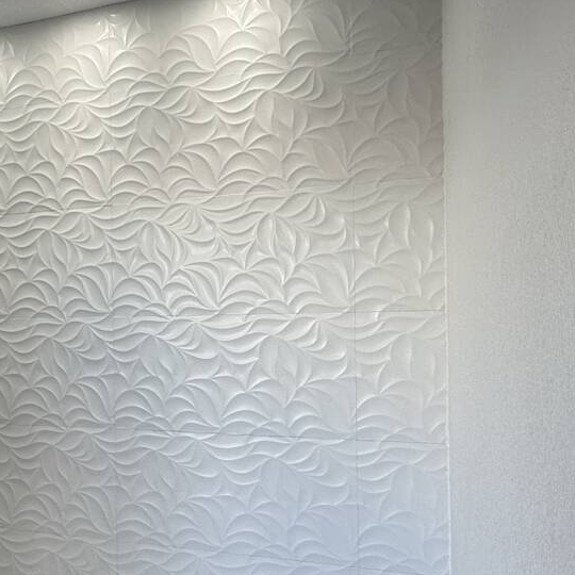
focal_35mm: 33
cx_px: 117
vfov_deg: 49.6
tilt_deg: +0.4
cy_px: 327
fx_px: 620
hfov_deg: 47.1
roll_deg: +0.5
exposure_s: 1/120
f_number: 2.2
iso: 100
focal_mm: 2.22
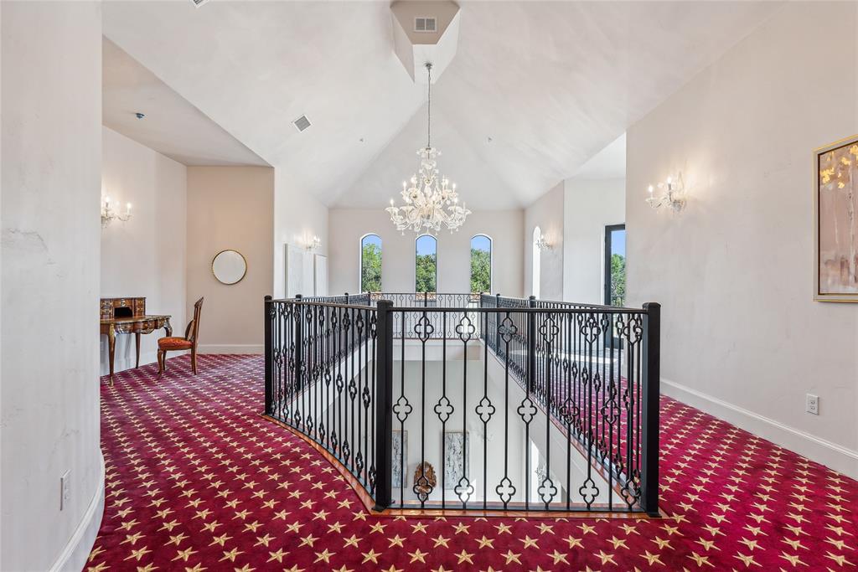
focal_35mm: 16
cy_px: 286
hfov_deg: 96.7
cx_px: 429
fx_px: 381
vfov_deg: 73.8
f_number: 6.3
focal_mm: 16
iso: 640
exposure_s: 1/80
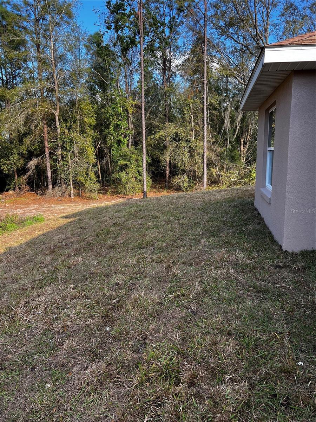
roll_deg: +1.5
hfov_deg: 53.1
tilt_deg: -8.1
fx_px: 316
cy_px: 211
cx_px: 158
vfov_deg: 67.3
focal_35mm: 26
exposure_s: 1/658
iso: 50
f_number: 1.5
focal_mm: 5.7
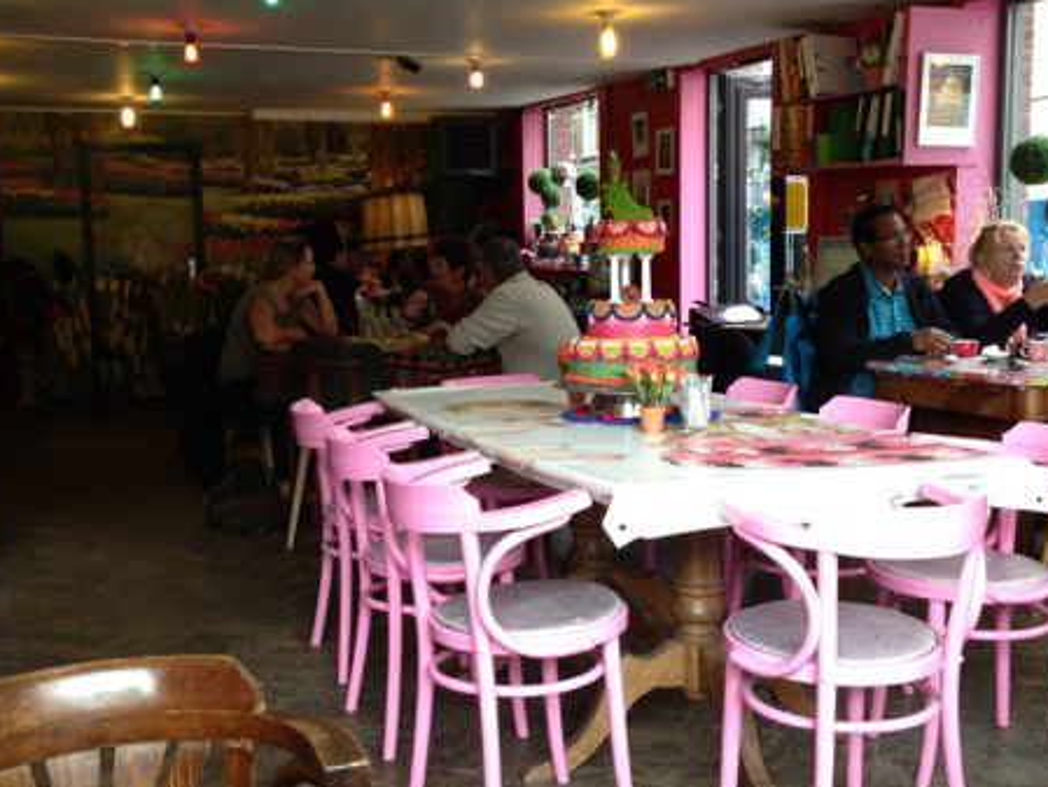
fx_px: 1423
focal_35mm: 47
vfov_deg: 30.9
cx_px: 539
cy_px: 392
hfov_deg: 40.4
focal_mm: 4.13
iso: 80
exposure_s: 1/40
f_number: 2.4
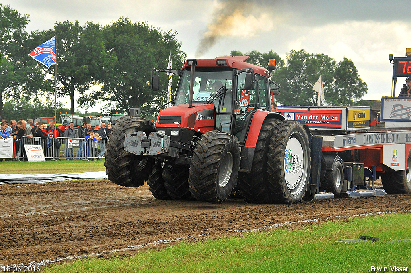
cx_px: 206
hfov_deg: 15.9
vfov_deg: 10.6
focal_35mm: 129
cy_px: 136
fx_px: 1471
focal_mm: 86
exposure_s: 1/640
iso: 500
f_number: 6.3
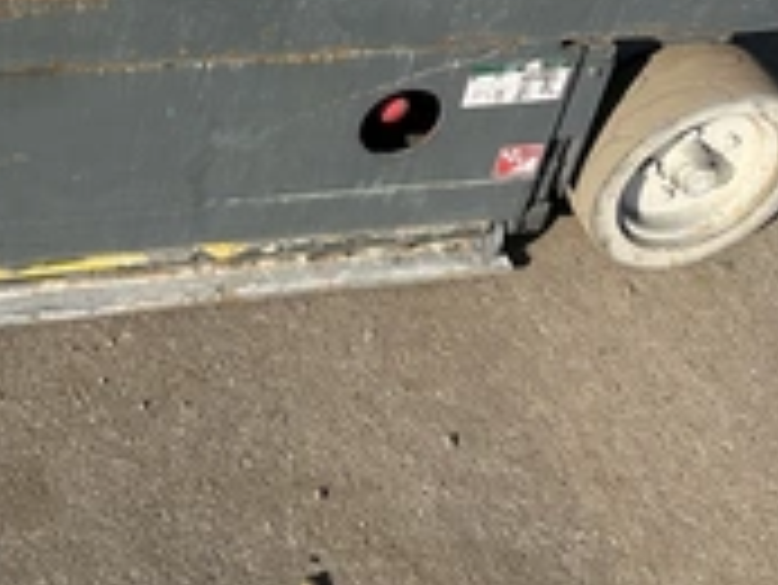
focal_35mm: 67
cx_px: 130
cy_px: -81
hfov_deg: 28.2
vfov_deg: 20.8
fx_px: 1507
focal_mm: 3
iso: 25
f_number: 1.8
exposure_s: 1/1848
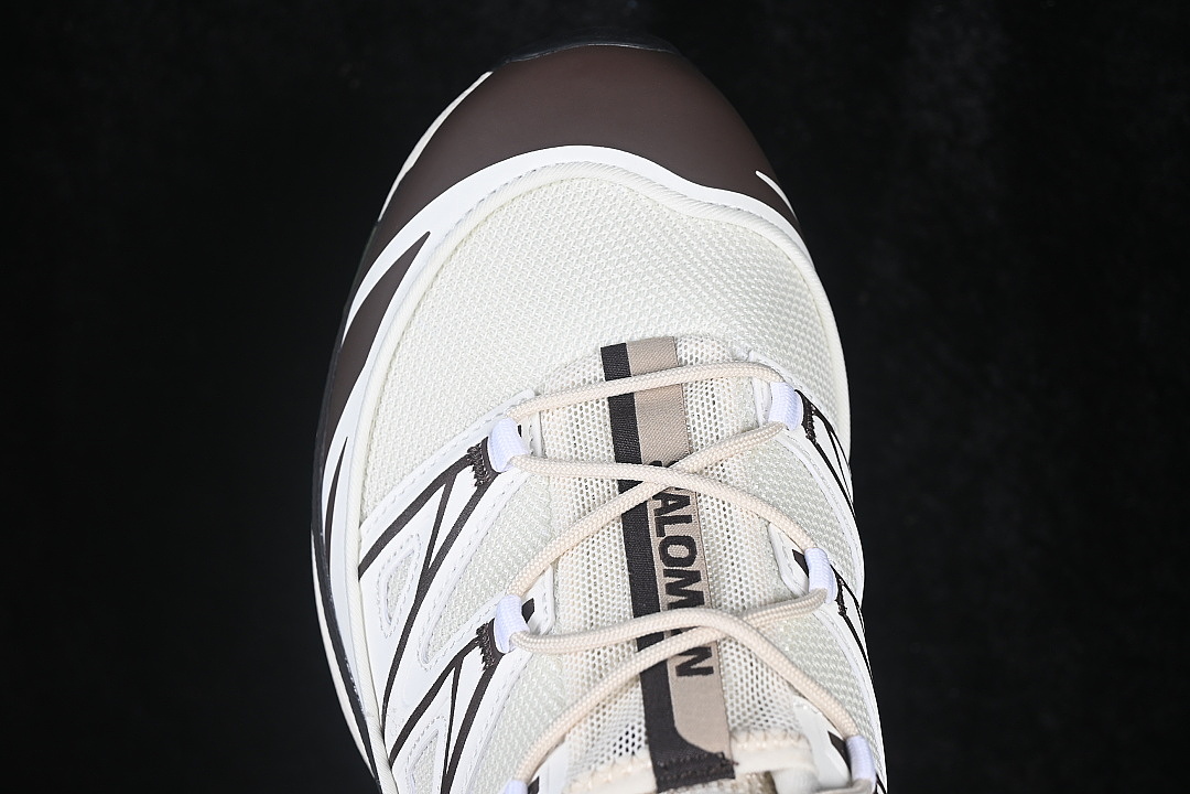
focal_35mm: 75
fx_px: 2479
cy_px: 397
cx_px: 595
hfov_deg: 27.0
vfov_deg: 18.2
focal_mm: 50
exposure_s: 1/80
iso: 160
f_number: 7.1
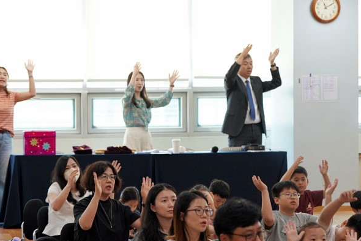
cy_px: 125
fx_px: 1254
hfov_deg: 16.4
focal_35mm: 125
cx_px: 165
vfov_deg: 11.0
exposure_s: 1/160
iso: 800
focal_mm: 82
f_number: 4
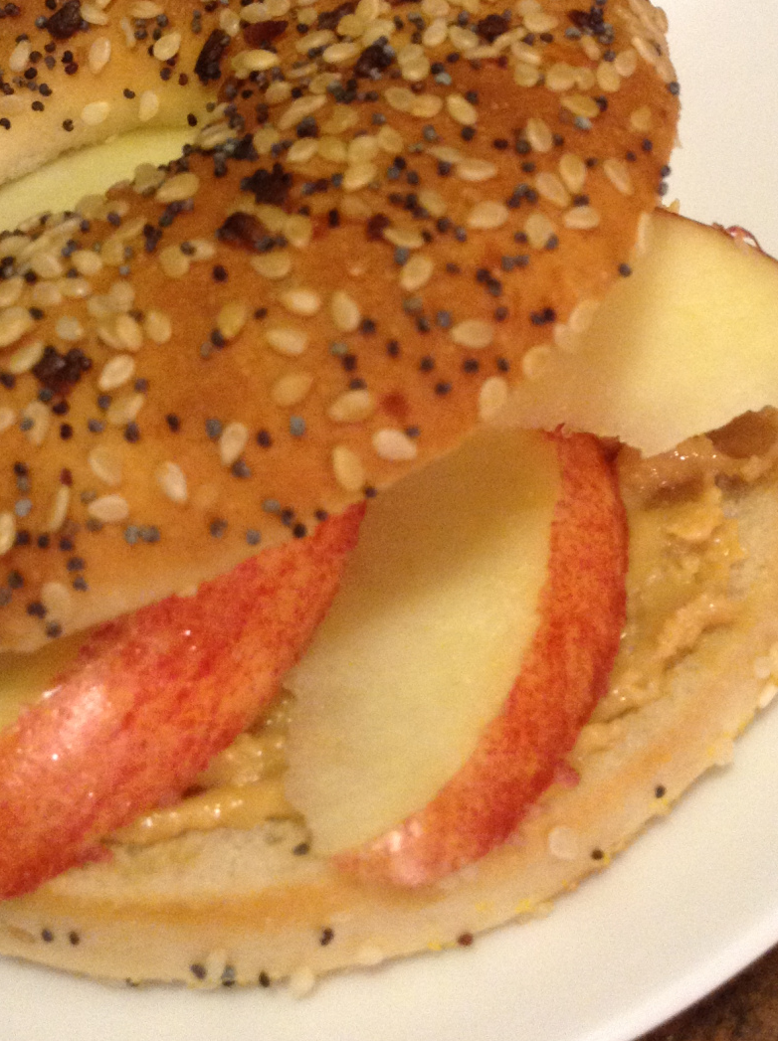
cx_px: 379
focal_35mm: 54
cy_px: 343
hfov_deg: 27.0
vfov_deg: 35.2
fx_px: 1623
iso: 200
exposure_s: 1/24
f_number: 2.4
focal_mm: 3.3
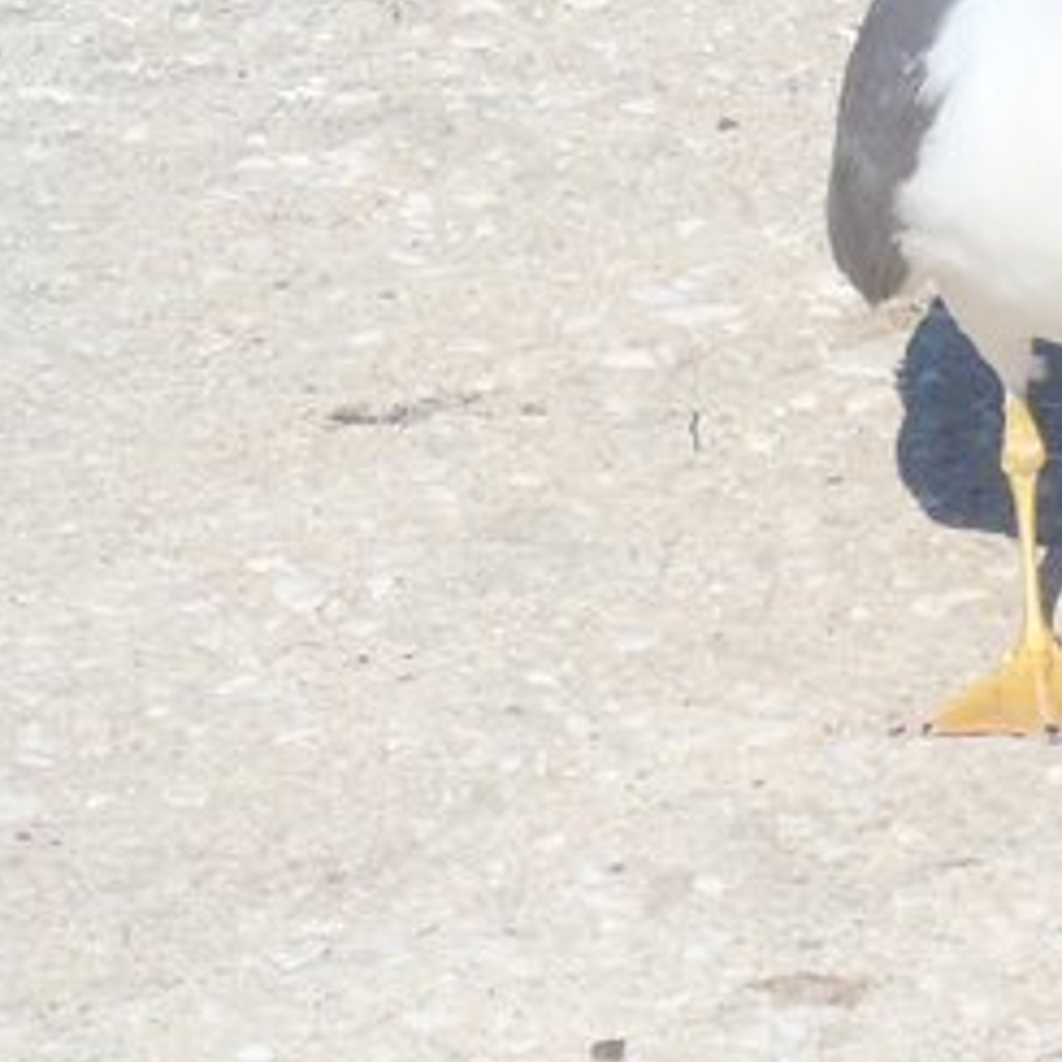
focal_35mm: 294
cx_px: 1730
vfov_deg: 5.9
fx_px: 10205
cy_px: -35
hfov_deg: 5.9
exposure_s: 1/320
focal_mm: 18.2
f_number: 6.3
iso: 80
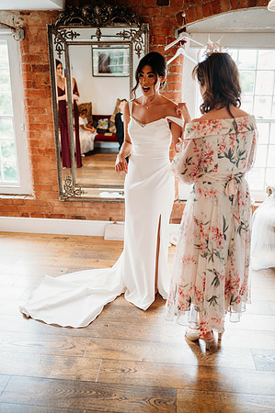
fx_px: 402
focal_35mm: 35
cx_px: 138
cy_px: 206
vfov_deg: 54.5
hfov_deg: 37.8
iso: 360
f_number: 2
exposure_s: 1/200
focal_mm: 35
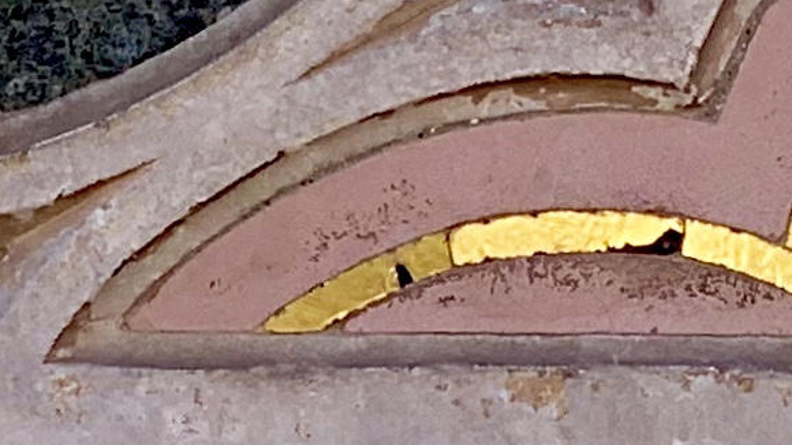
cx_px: 1342
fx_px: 8126
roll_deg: +0.4
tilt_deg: +12.0
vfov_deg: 3.0
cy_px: -1494
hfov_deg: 5.5
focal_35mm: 387
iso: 16
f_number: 2.4
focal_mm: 6
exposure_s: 1/304
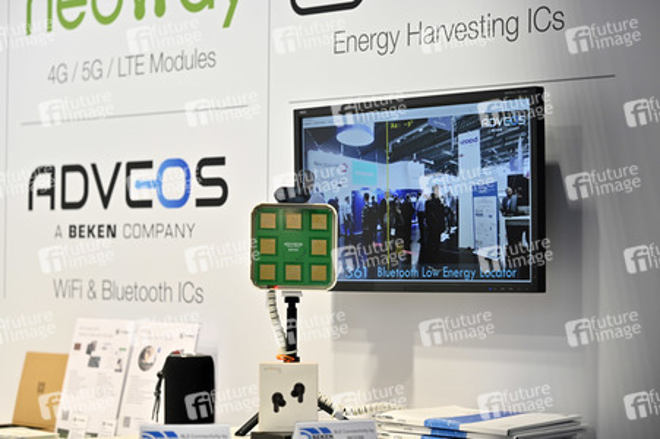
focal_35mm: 92
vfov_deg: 14.8
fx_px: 1685
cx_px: 330
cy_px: 220
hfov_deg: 22.2
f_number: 2.8
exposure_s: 1/400
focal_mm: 92
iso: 400
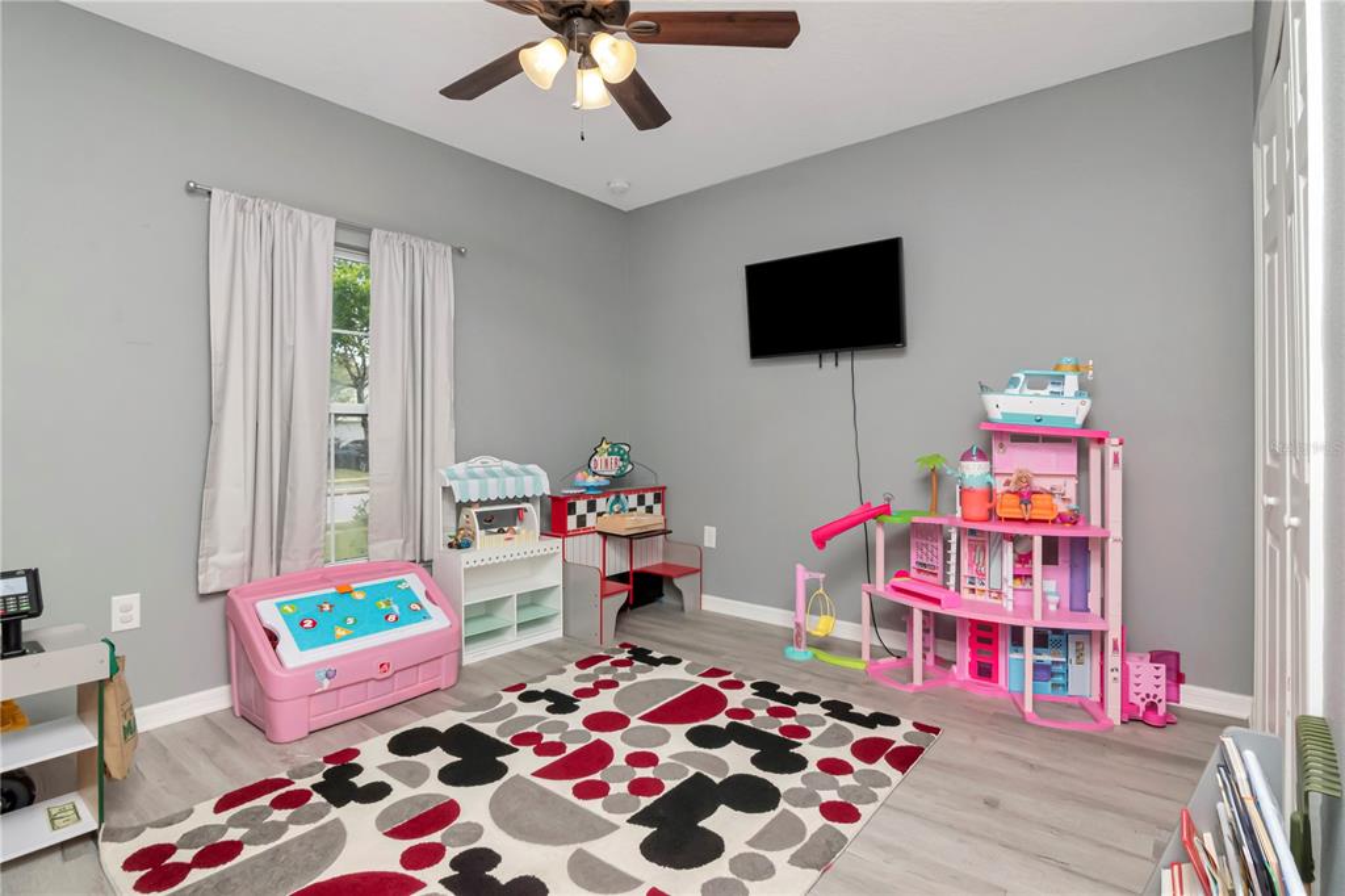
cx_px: 672
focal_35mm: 16
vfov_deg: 72.0
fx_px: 616
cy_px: 448
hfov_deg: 95.0
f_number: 11
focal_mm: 11
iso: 1250
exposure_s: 1/200
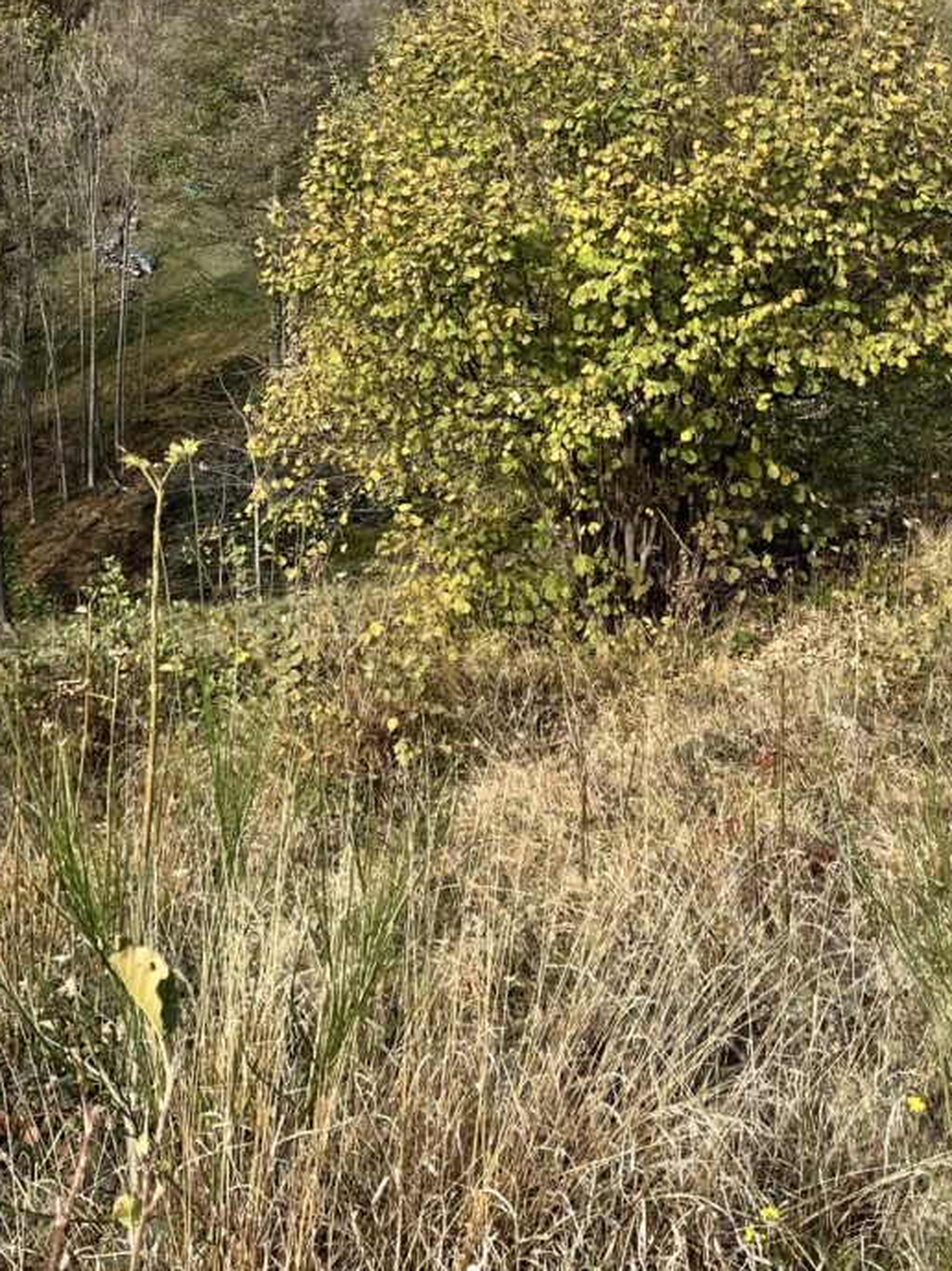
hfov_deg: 24.9
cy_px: -68
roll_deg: -1.4
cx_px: 714
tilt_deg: +5.4
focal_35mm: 58
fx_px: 2129
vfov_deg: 30.3
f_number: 1.6
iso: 50
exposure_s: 1/2463
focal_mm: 5.1
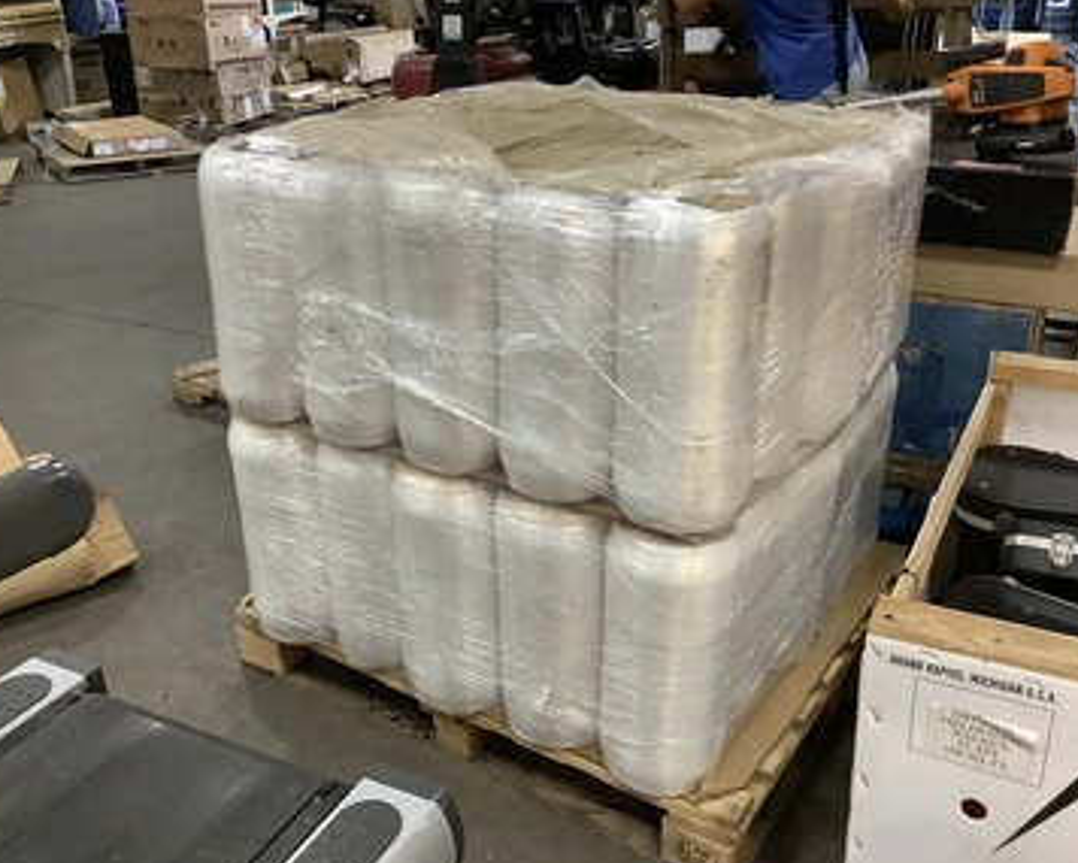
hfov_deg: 52.8
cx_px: 560
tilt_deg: -23.6
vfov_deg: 43.4
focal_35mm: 34
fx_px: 1085
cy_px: 442
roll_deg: +0.7
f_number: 2.4
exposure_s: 1/60
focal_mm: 3.3
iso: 250
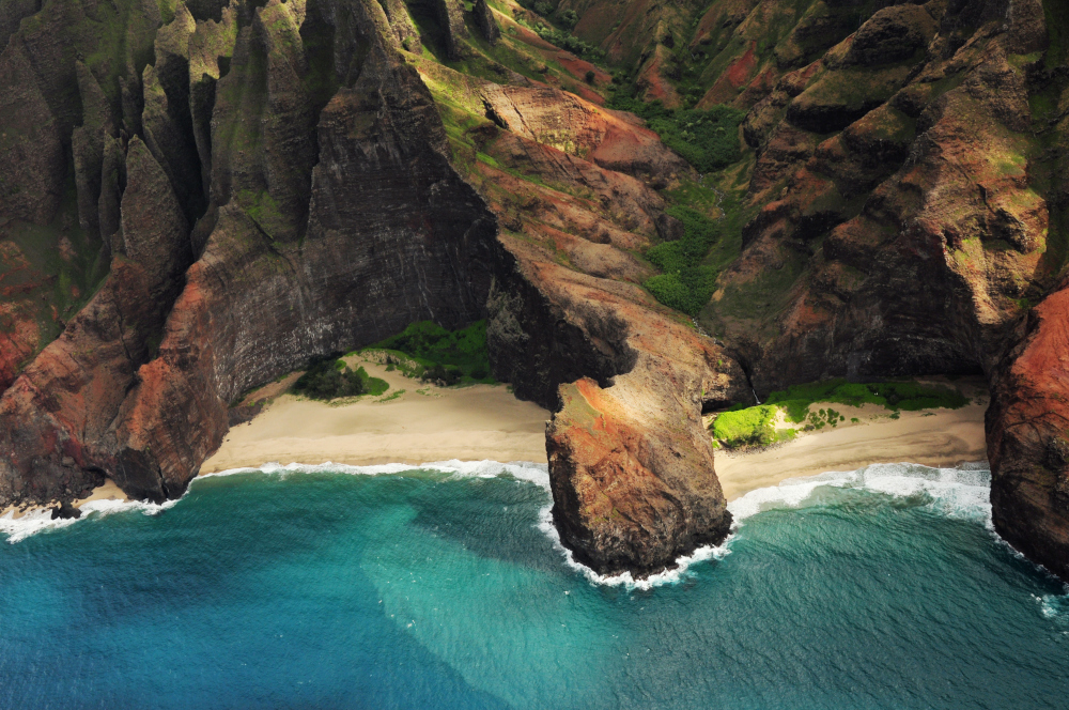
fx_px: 1246
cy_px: 355
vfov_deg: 31.8
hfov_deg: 46.5
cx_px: 534
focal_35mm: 42
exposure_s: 1/125
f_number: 11
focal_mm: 28
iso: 250
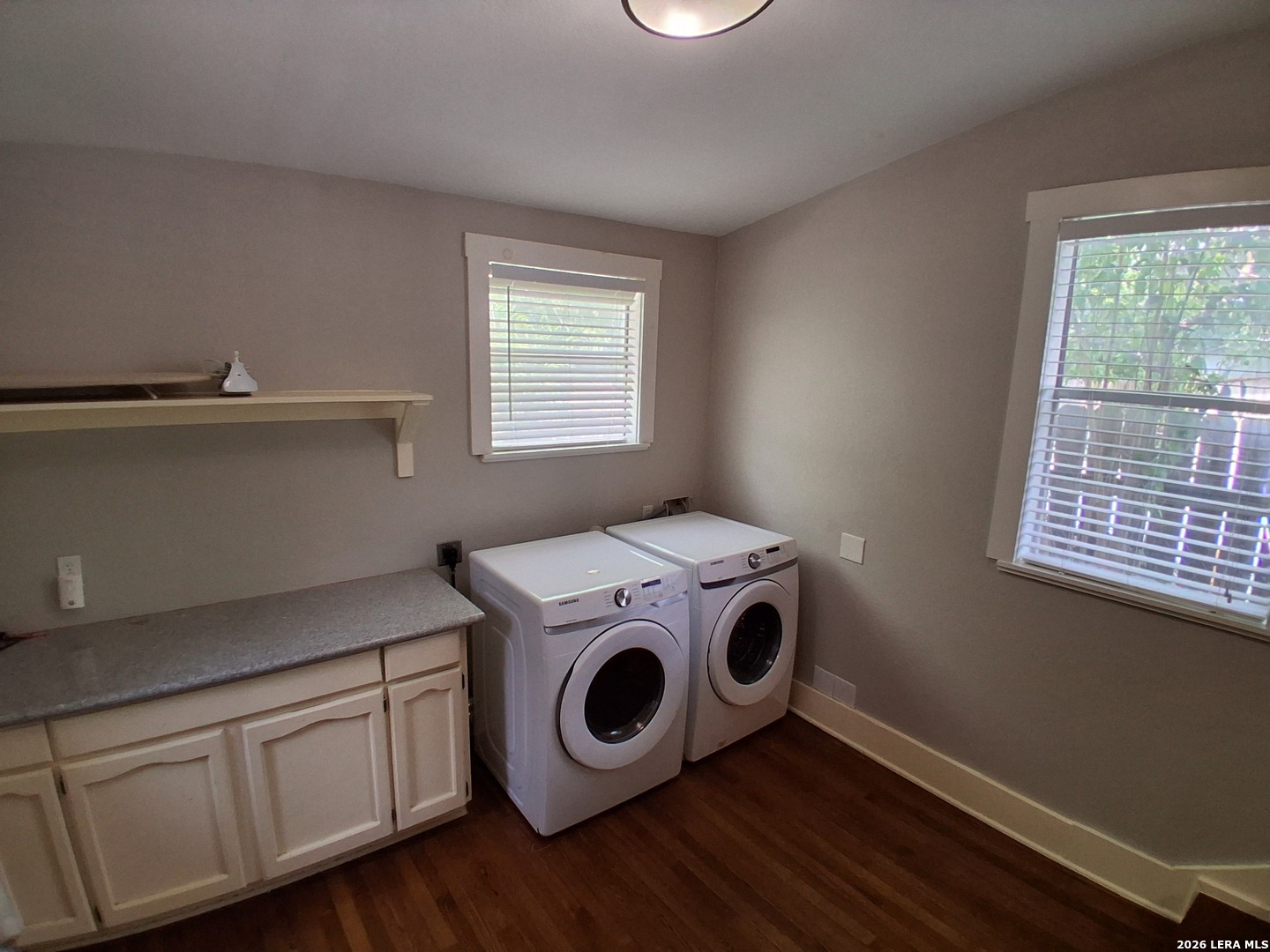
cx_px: 635
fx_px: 624
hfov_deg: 91.0
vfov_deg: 74.7
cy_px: 476
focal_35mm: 17
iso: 125
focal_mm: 1.4
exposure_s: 1/60
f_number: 2.2
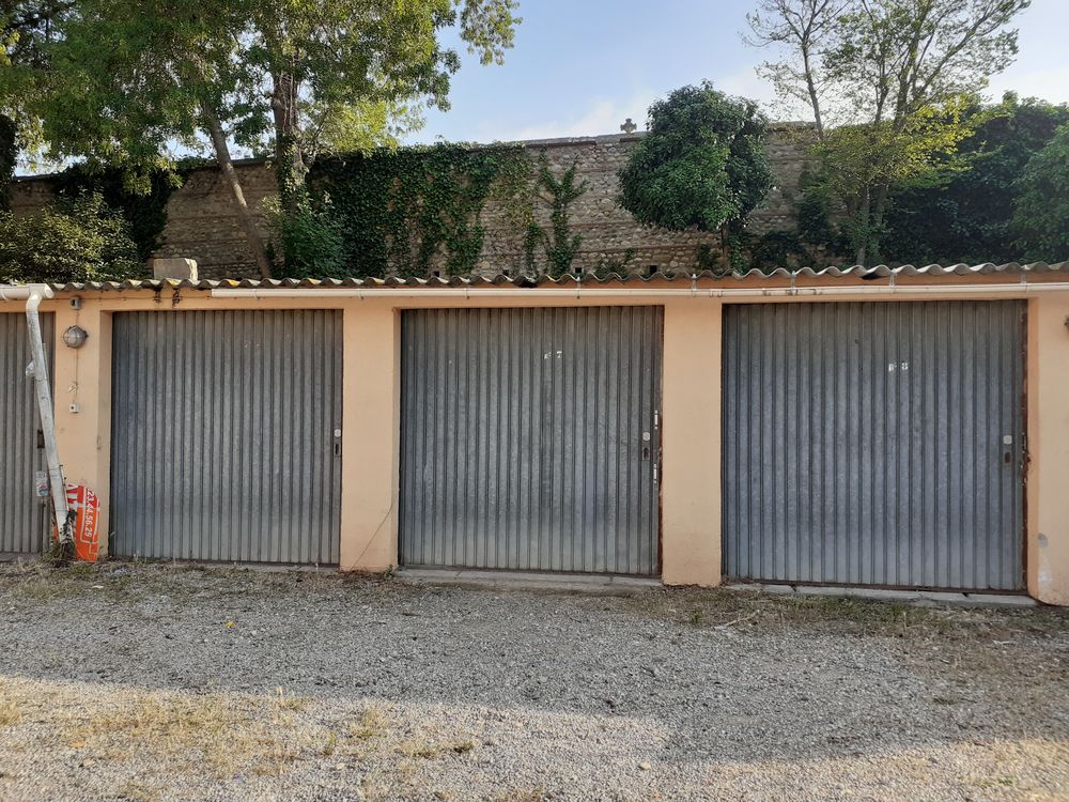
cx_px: 534
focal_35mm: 27
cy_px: 401
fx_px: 834
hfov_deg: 65.3
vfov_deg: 51.4
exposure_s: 1/538
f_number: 1.9
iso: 40
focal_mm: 3.6
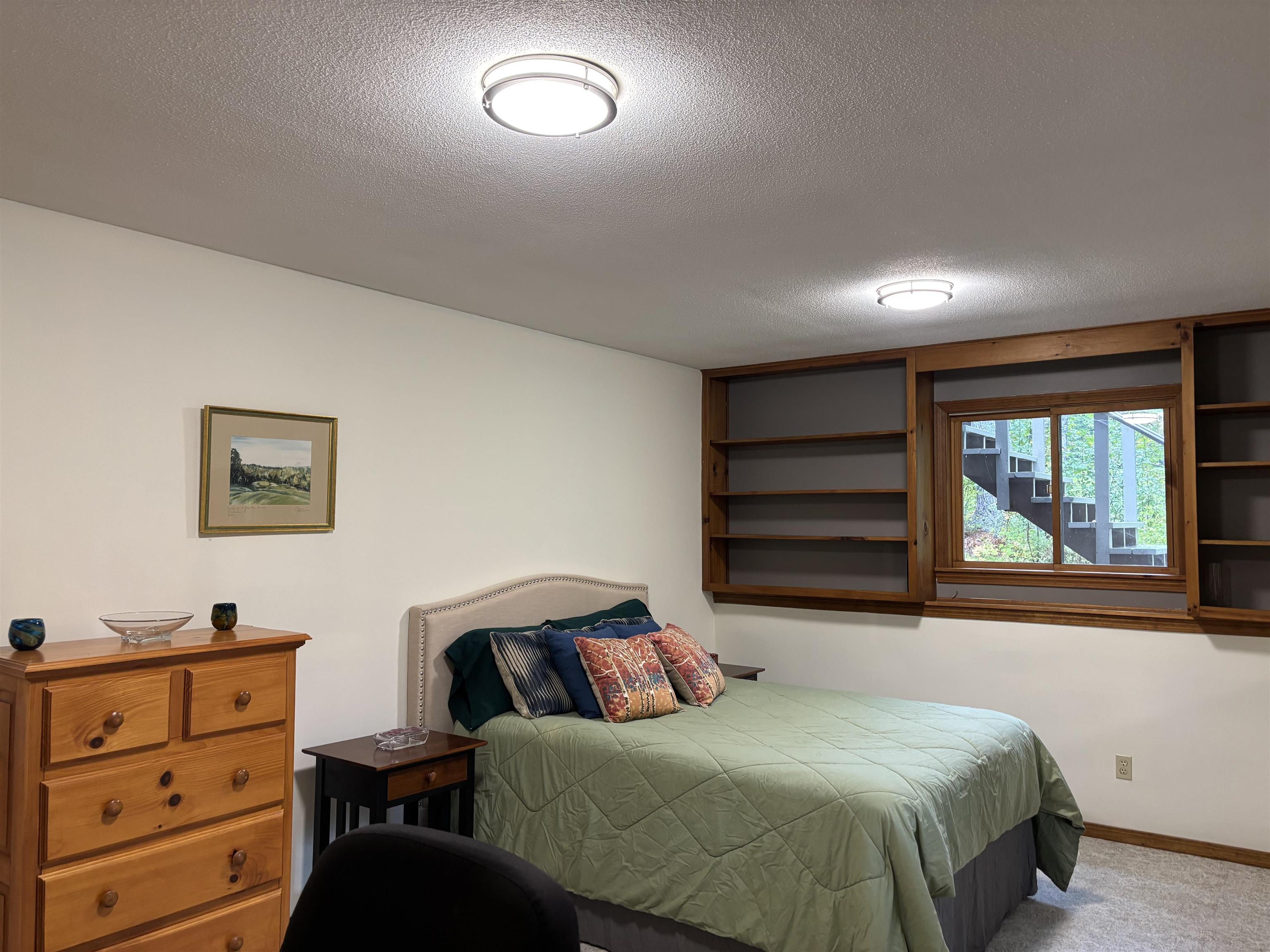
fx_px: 954
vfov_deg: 53.1
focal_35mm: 26
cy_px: 476
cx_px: 635
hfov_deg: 67.3
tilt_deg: +2.8
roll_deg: -0.7
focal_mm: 5.96
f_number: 1.6
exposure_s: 1/60
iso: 200
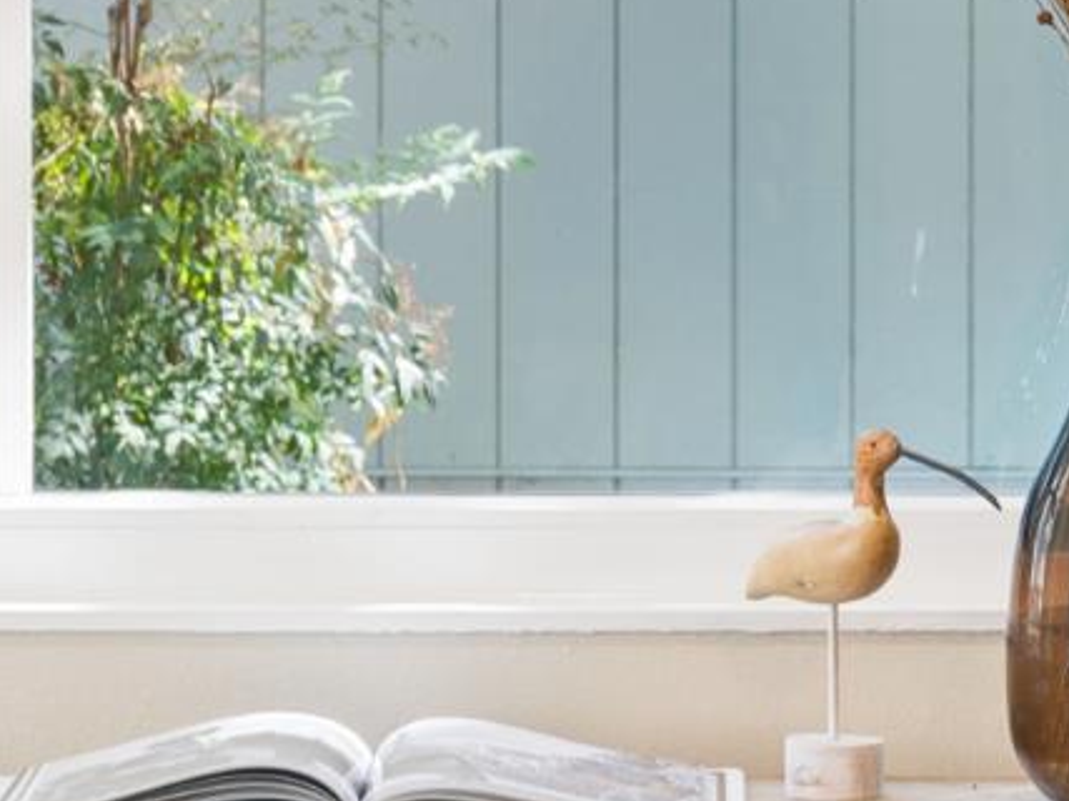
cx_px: 791
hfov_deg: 8.1
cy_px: -128
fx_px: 7502
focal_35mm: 243
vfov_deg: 6.1
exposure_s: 1/8
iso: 200
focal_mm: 48
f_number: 8
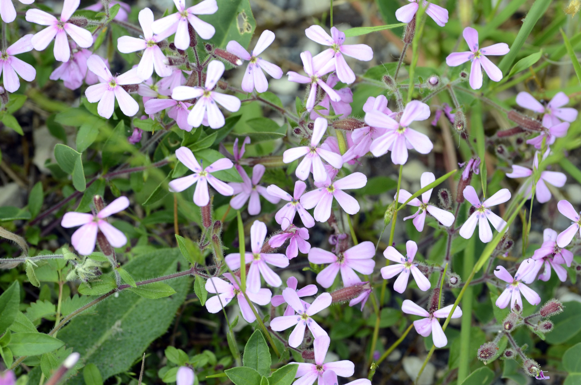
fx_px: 2174
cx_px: 290
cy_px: 192
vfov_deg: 10.1
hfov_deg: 15.2
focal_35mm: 135
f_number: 8
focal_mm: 90
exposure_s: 1/60
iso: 250
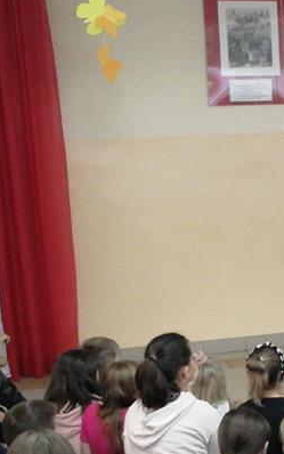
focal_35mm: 83
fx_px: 1027
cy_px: 284
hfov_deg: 14.7
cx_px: 417
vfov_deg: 24.9
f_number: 1.8
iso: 320
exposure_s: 1/33.3
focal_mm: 3.62
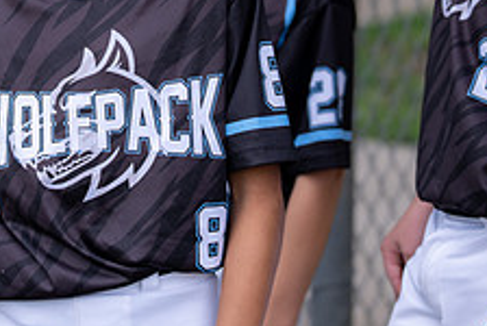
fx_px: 2452
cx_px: 124
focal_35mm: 181
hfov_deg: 11.3
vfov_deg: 7.6
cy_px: -42
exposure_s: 1/400
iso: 160
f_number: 2.8
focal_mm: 70
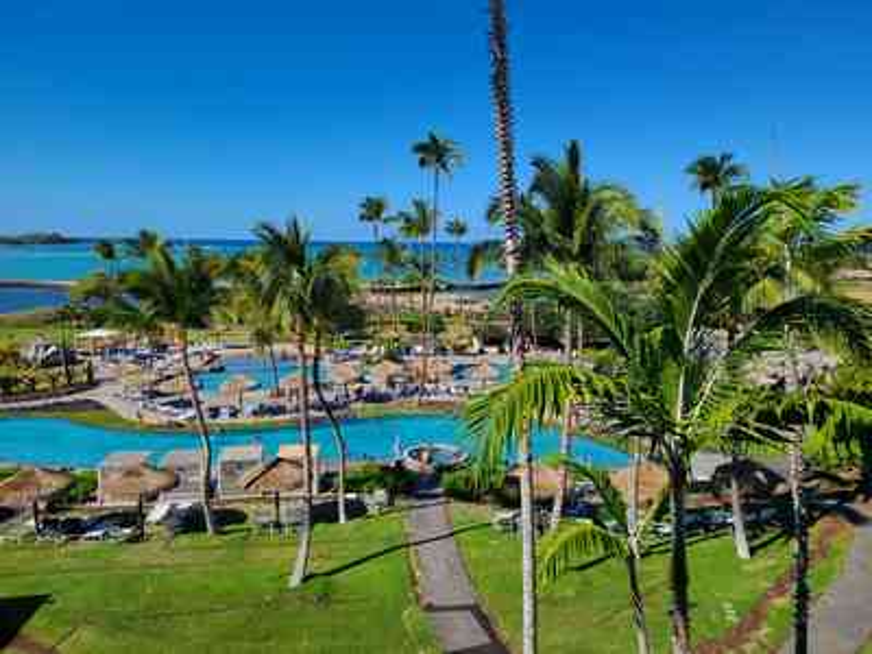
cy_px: 327
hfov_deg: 67.3
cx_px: 436
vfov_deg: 53.1
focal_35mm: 26
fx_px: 655
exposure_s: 1/3067
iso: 40
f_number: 1.8
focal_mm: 5.4
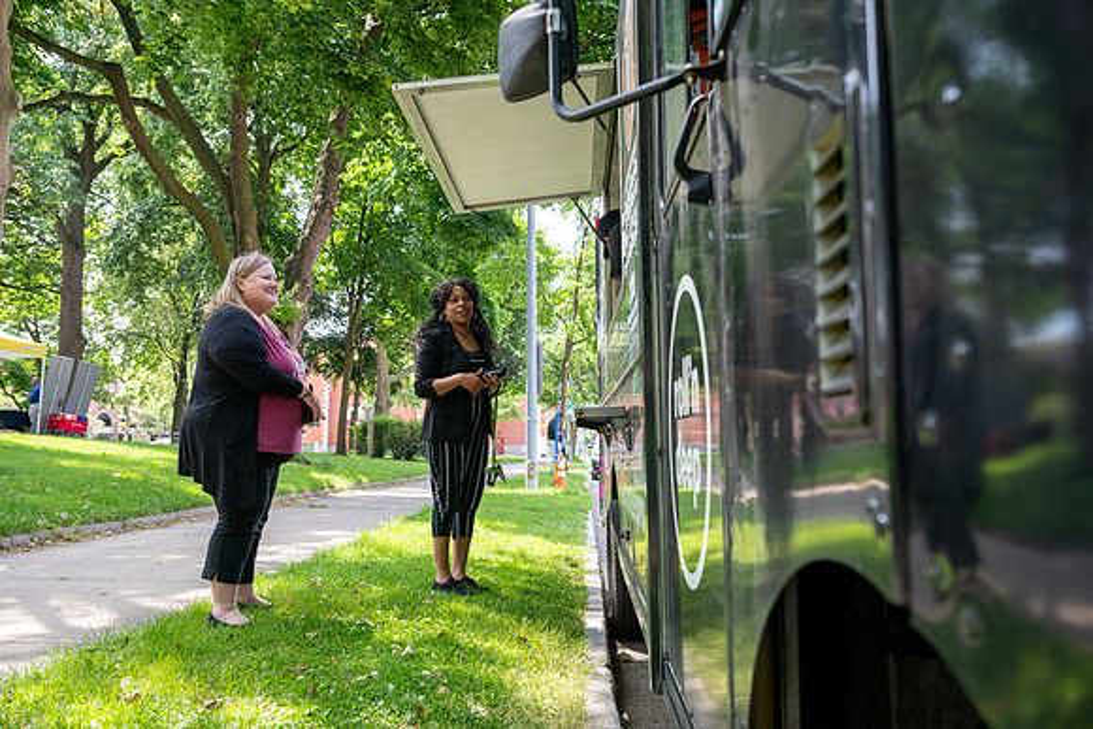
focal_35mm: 28
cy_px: 364
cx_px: 546
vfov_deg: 45.7
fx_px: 865
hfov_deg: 64.5
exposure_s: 1/320
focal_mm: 28.5
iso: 400
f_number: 4
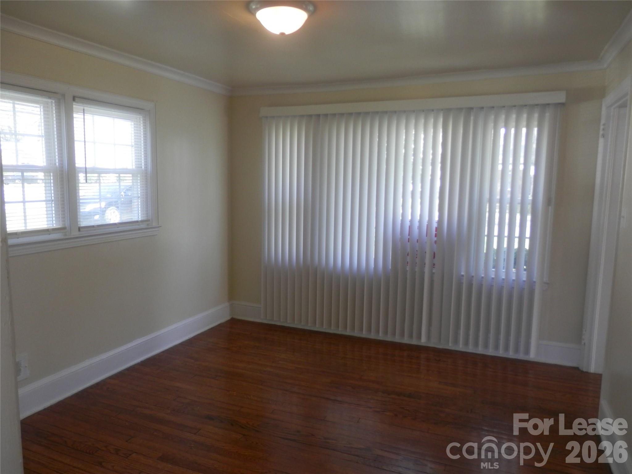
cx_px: 316
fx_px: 456
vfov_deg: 54.9
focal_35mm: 25
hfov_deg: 69.4
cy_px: 237
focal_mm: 4.5
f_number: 3
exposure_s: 1/30
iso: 100
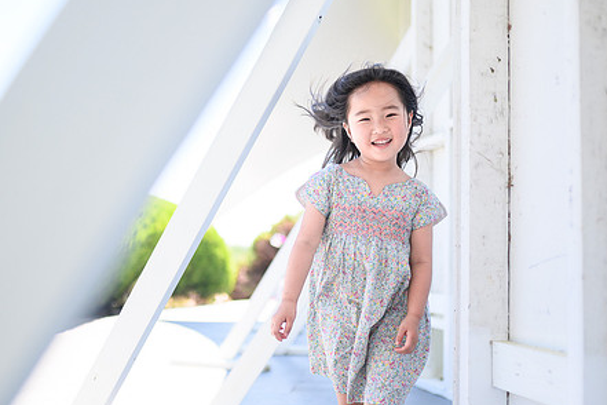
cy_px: 226
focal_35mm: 46
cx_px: 311
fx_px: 776
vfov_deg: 29.2
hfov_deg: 42.7
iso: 320
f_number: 1.6
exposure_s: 1/4000
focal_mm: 35
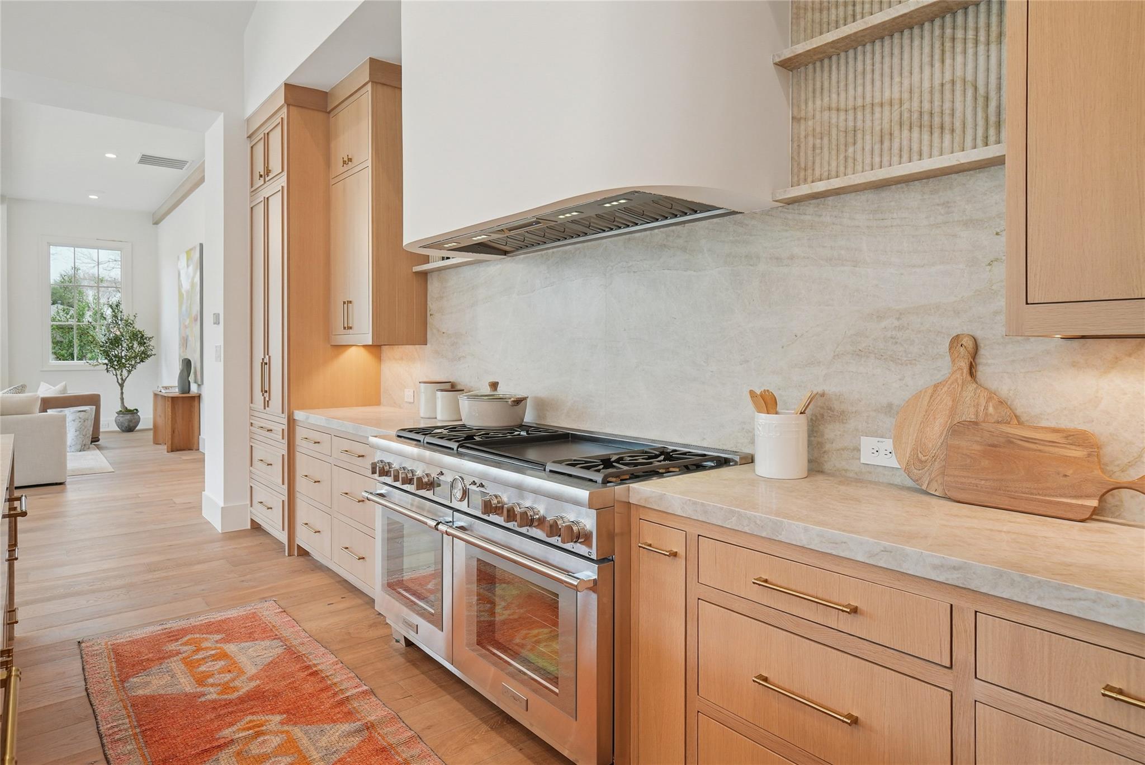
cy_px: 382
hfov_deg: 81.2
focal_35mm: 21
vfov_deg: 59.5
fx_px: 668
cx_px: 572
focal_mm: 21
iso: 320
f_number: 6.3
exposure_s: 1/8
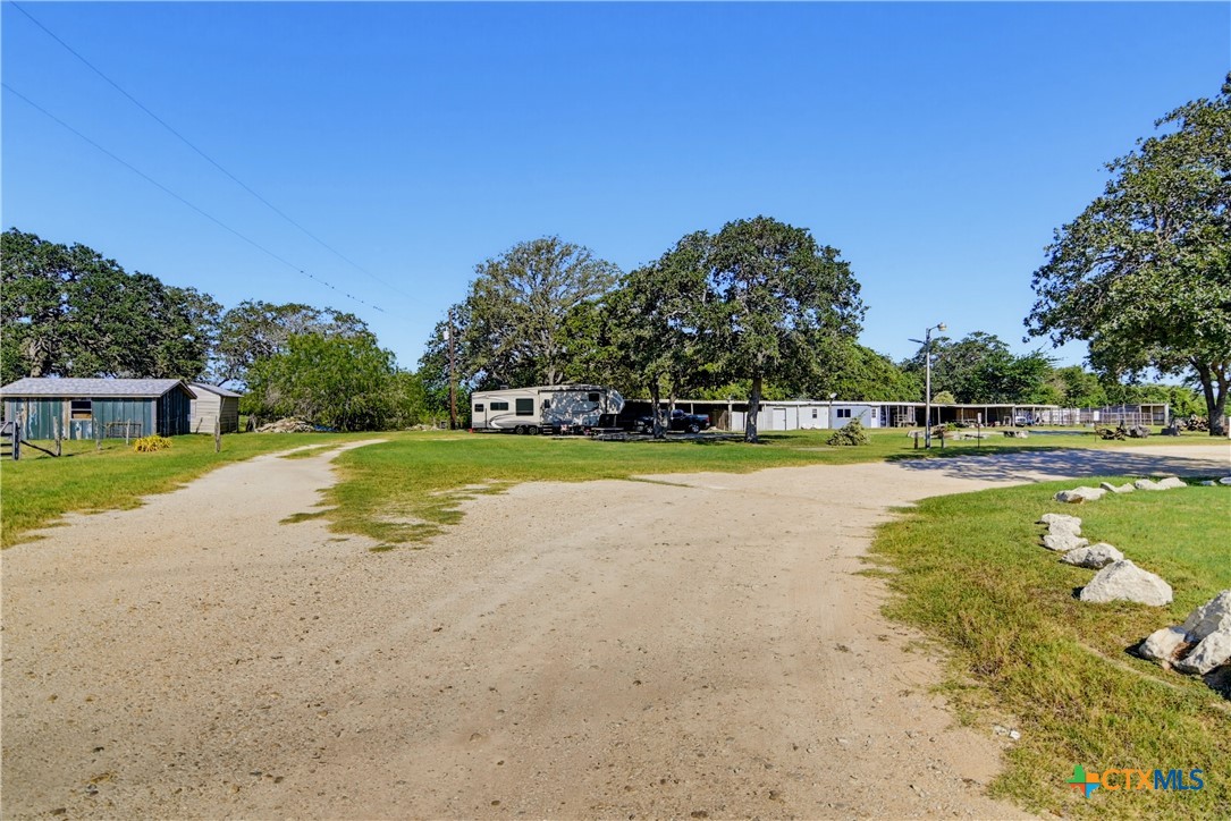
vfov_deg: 73.8
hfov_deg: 96.7
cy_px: 410
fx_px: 547
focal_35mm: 16
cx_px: 616
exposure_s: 1/320
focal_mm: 11
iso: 100
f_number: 7.1
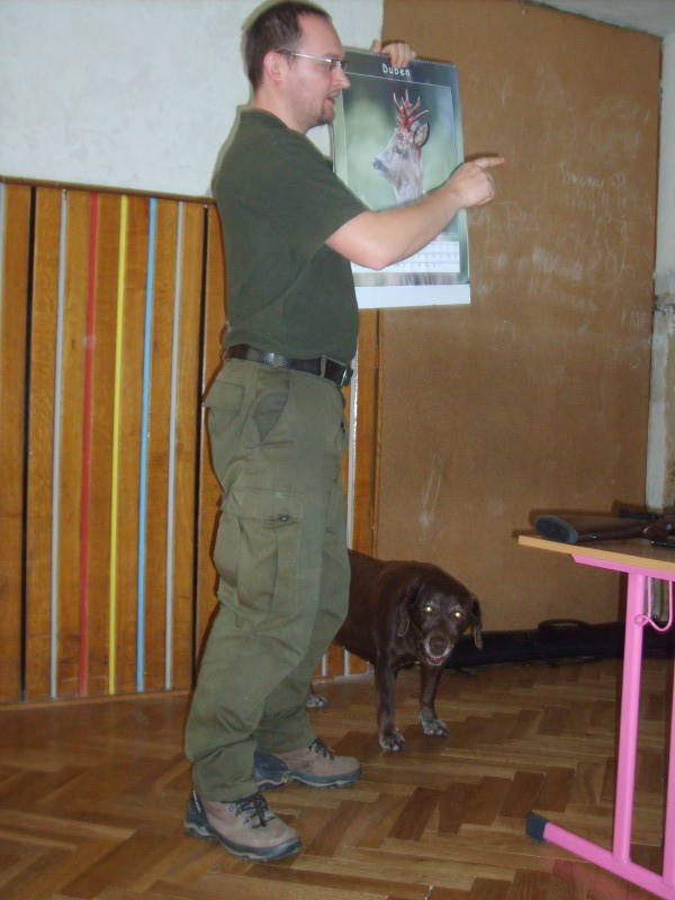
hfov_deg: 33.6
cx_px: 338
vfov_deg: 43.9
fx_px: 1118
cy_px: 450
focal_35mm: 43
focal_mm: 7.2
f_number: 3
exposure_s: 1/45
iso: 180
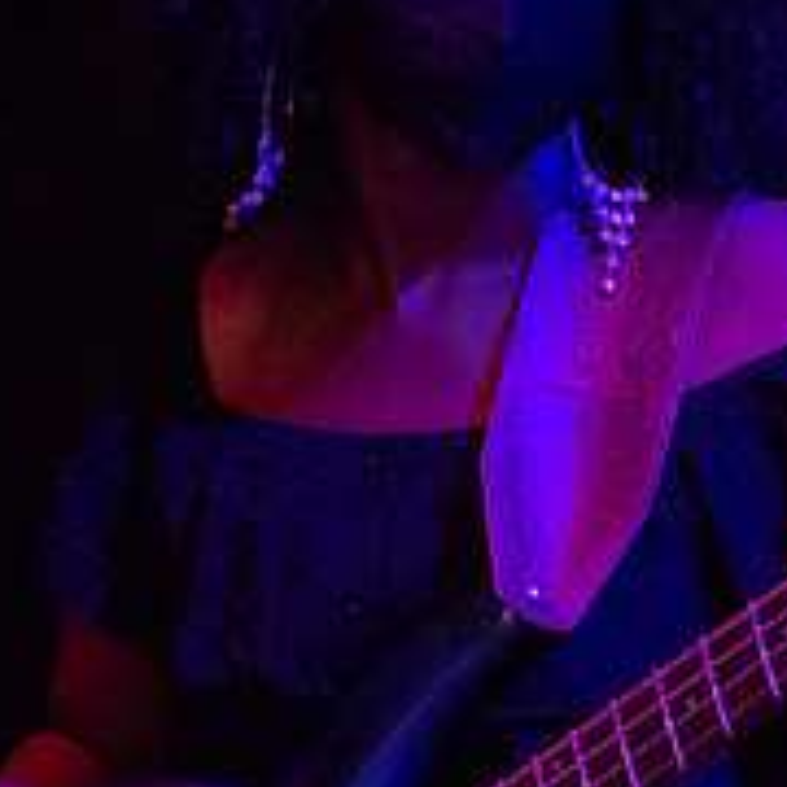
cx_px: 974
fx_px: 10340
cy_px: 60
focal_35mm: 402
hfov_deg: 4.3
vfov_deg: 4.4
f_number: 2.8
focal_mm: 86
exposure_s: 1/200
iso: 3200
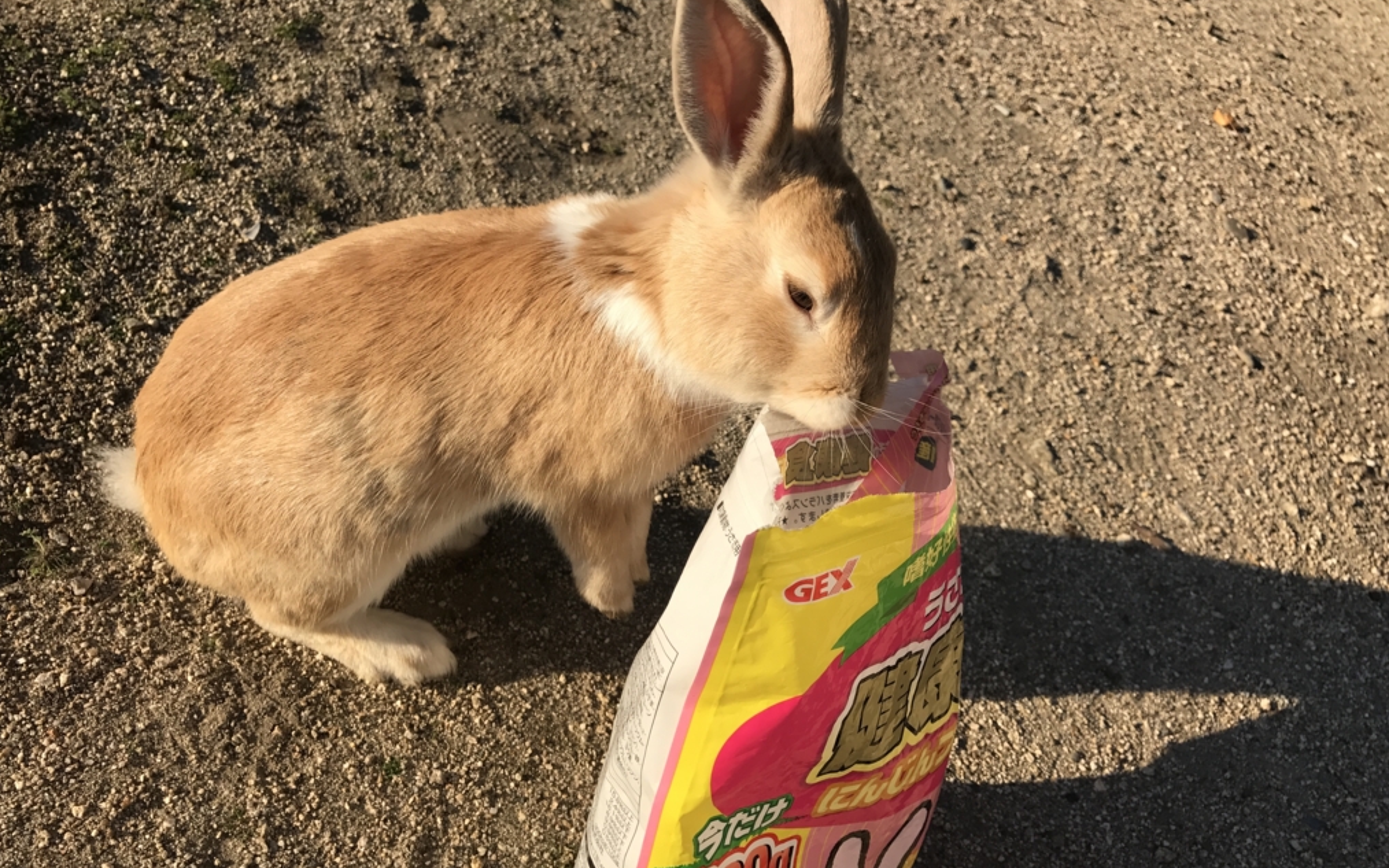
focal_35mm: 30
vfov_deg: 41.8
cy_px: 470
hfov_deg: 62.9
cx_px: 701
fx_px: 1136
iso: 20
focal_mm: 3.99
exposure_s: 1/1880
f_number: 1.8
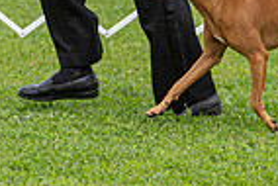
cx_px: 247
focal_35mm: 701
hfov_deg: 2.9
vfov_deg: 2.0
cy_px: -163
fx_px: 5419
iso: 250
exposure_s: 1/1000
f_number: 4
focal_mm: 172
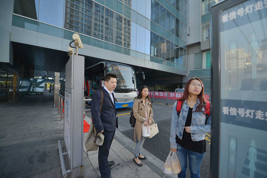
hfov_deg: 104.3
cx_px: 134
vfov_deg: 81.2
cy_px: 89
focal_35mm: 14
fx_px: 104
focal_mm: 14
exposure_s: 1/200
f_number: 2.8
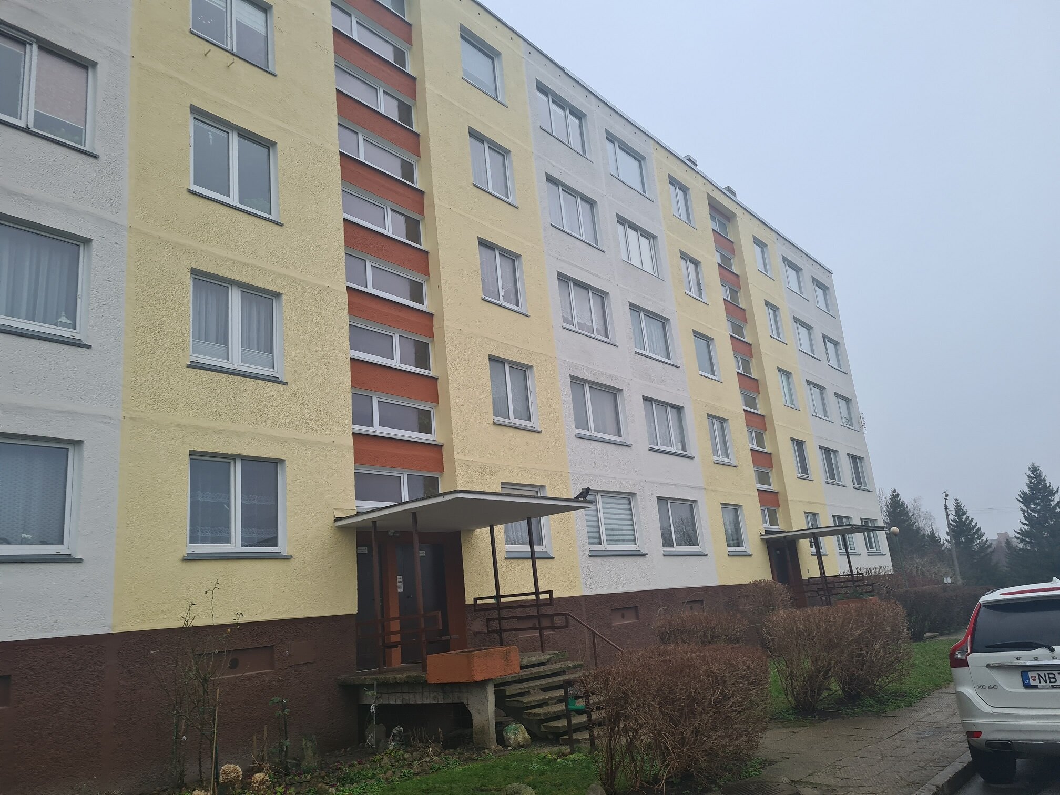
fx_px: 796
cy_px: 398
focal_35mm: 26
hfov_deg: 67.3
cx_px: 530
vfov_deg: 53.1
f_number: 1.8
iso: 50
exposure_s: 1/178
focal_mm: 5.4
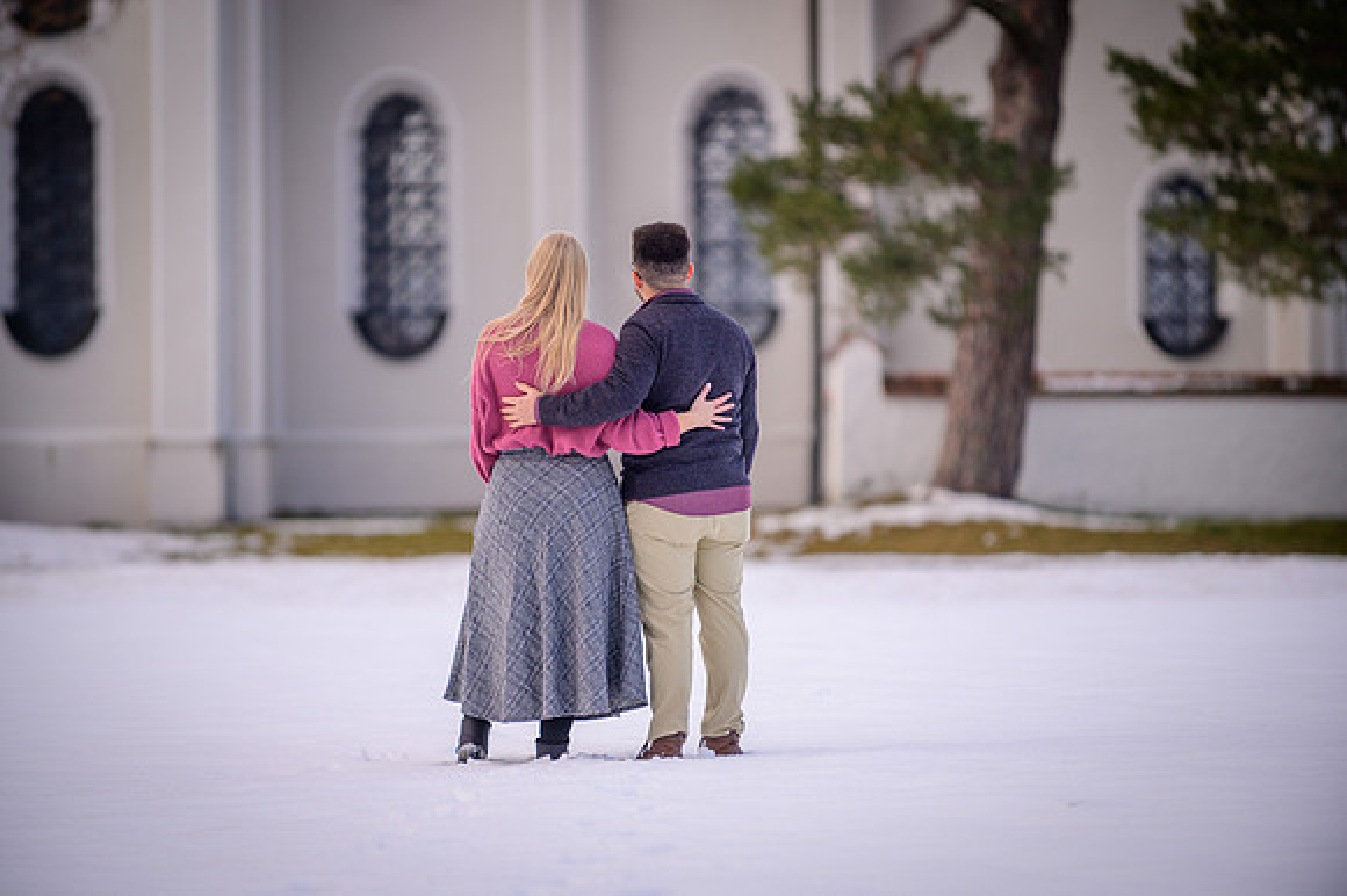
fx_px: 7636
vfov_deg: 6.7
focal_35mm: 204
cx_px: 674
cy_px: 448
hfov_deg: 10.1
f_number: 2.8
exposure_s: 1/500
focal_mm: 200
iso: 250
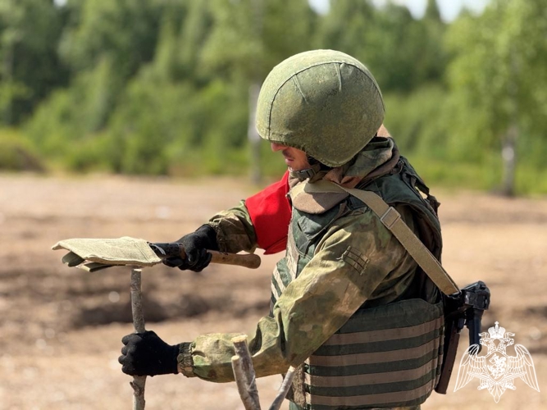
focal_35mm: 120
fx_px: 1896
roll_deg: -0.5
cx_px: 274
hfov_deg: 16.4
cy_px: 205
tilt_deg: -2.4
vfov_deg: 12.3
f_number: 2.8
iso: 64
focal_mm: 15.66
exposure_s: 1/1048
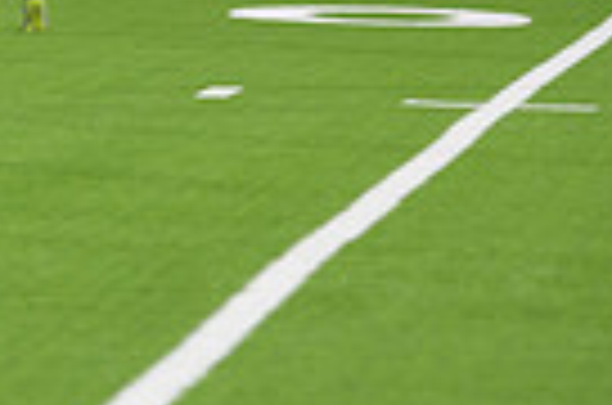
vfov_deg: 2.5
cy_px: -178
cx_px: -180
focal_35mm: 556
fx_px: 9430
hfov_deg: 3.7
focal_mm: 130
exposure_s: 1/200
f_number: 2.8
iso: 1000
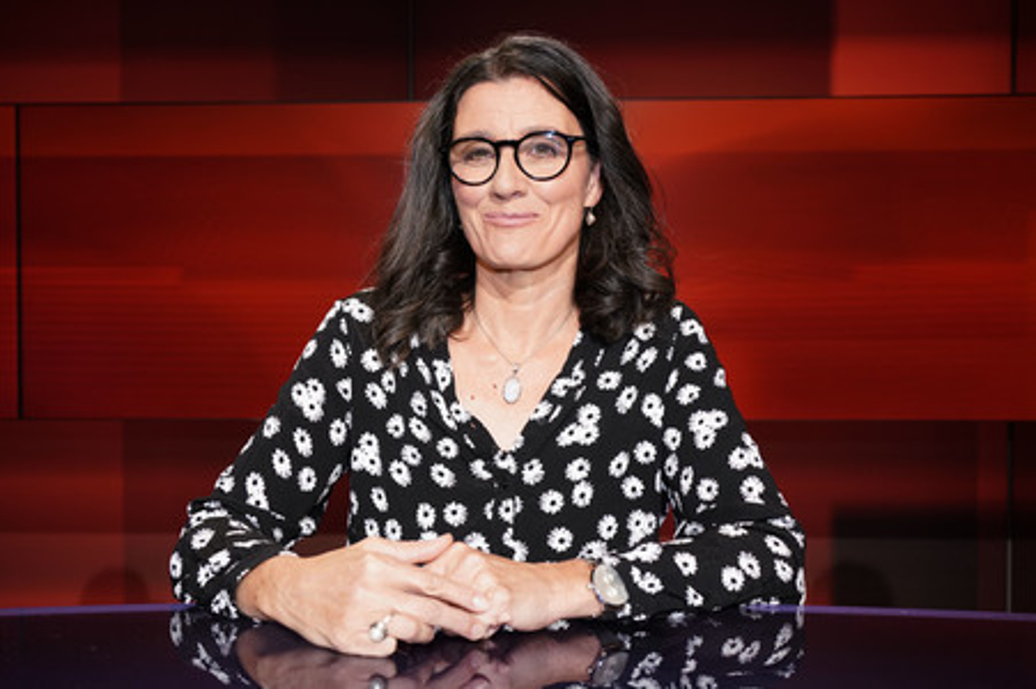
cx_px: 518
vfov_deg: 35.0
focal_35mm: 38
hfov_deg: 50.7
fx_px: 1093
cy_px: 344
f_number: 5
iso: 1600
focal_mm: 38
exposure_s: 1/125
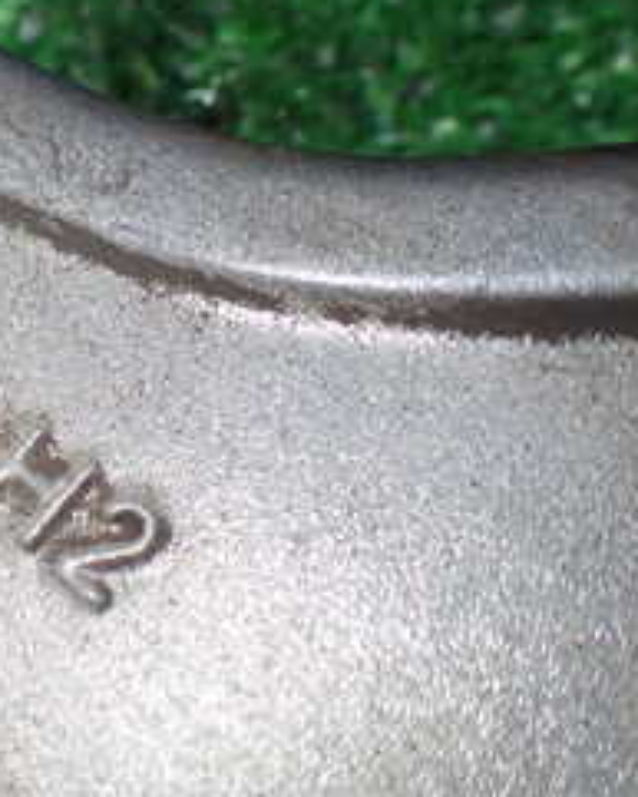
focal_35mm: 73
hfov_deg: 19.1
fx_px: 1722
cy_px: 251
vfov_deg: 25.9
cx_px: -241
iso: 640
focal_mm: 5.4
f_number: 2.3
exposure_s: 1/125
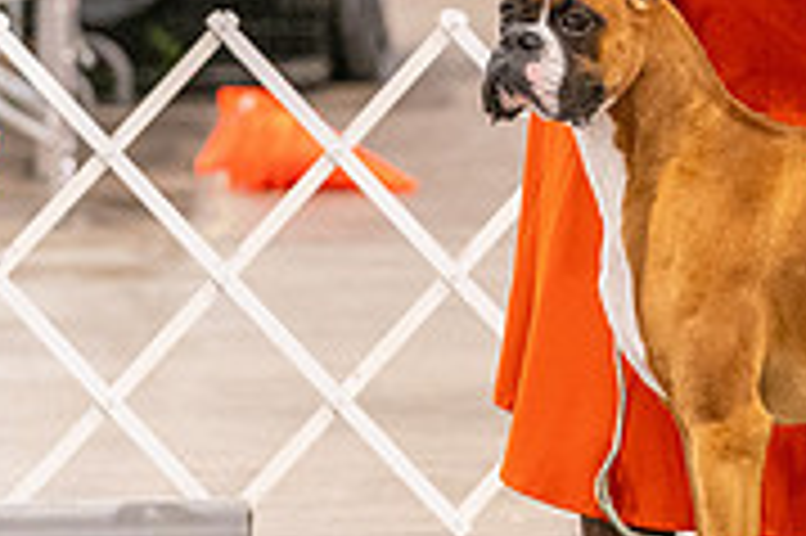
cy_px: -47
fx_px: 10580
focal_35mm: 473
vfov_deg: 2.9
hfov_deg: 4.4
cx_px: 630
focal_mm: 146
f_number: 3.2
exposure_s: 1/250
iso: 6400
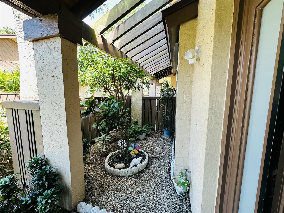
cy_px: 106
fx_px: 115
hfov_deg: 102.1
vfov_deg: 85.7
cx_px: 142
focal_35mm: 14
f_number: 2.2
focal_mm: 2.22
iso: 80
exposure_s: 1/99
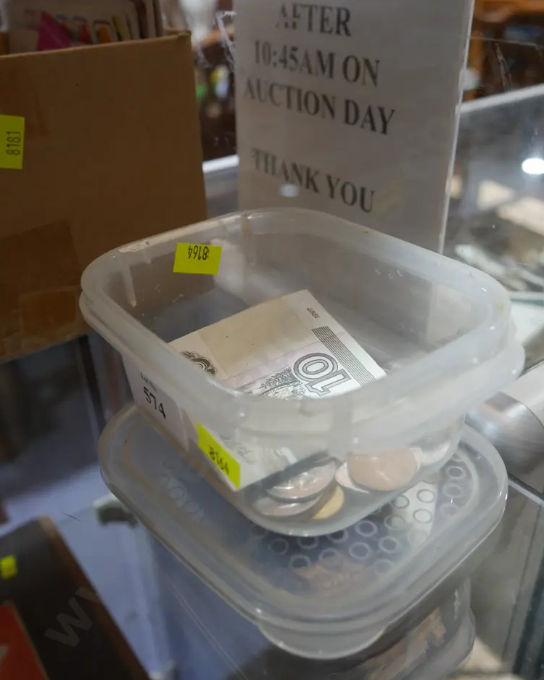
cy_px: 348
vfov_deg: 55.6
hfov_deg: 45.8
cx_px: 278
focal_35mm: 32
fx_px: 644
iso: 320
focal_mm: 15
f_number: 3.6
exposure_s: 1/60
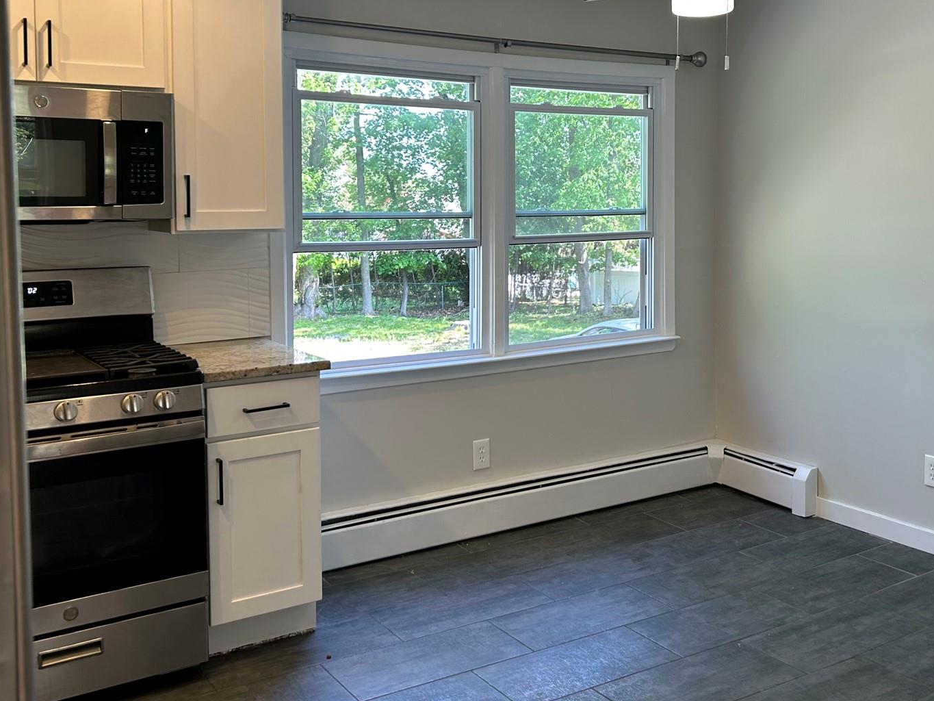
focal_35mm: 39
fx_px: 1052
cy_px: 246
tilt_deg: -2.6
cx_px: 587
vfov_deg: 36.5
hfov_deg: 47.4
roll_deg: -0.3
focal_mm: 5.7
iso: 50
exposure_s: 1/120
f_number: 1.5
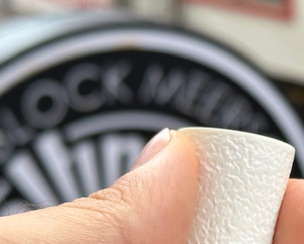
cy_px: 211
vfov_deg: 10.1
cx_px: 359
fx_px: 1377
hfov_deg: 12.3
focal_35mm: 153
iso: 64
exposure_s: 1/734
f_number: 1.78
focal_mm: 6.86
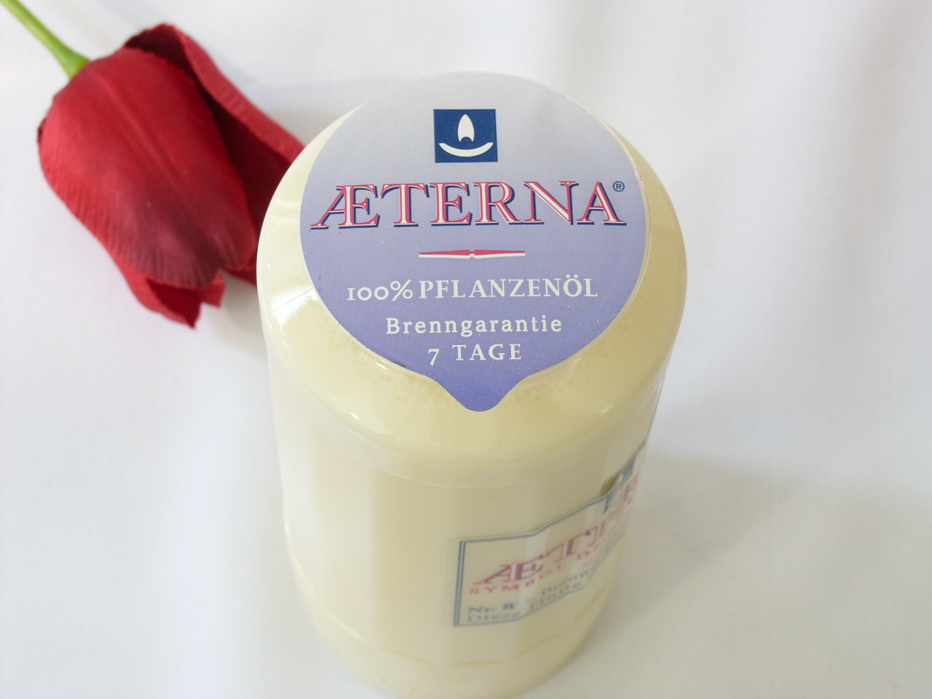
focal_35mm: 90
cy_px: 350
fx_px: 2423
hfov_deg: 21.8
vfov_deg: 16.4
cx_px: 466
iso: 100
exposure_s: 1/3.2
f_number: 7.1
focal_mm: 22.5
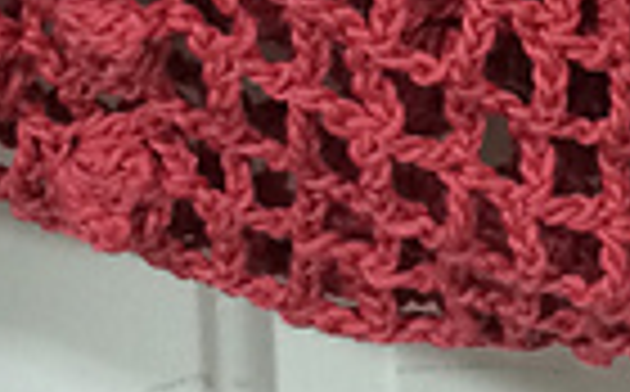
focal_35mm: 141
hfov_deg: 14.4
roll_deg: +1.1
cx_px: 765
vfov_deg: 8.6
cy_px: -482
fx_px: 2417
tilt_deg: -13.3
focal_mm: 4.15
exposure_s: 1/30
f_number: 2.2
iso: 250
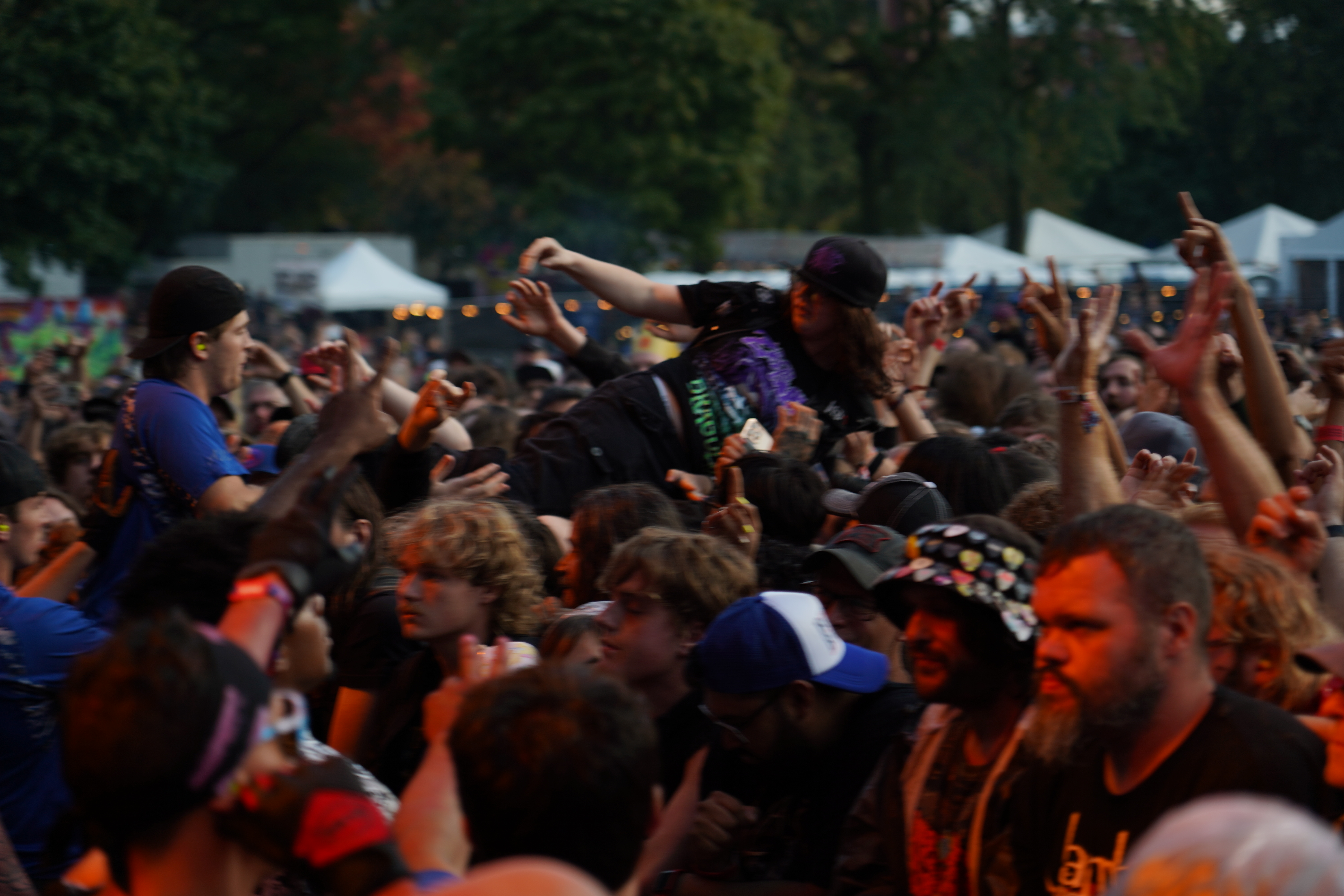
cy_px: 448
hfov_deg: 19.5
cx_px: 672
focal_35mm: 105
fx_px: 3920
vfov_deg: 13.0
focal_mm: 105
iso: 100
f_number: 4
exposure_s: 1/125
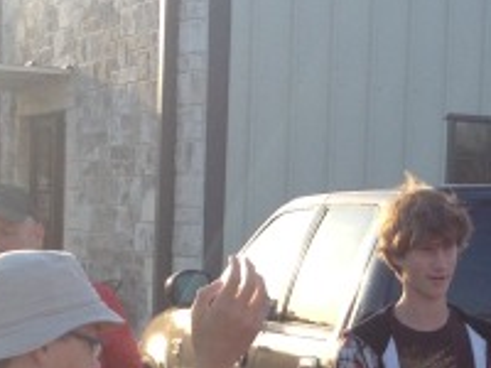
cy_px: 407
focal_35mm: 140
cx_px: 516
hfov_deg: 13.8
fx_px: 1986
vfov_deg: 10.5
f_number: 2.4
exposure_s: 1/356
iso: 50
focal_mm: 4.28
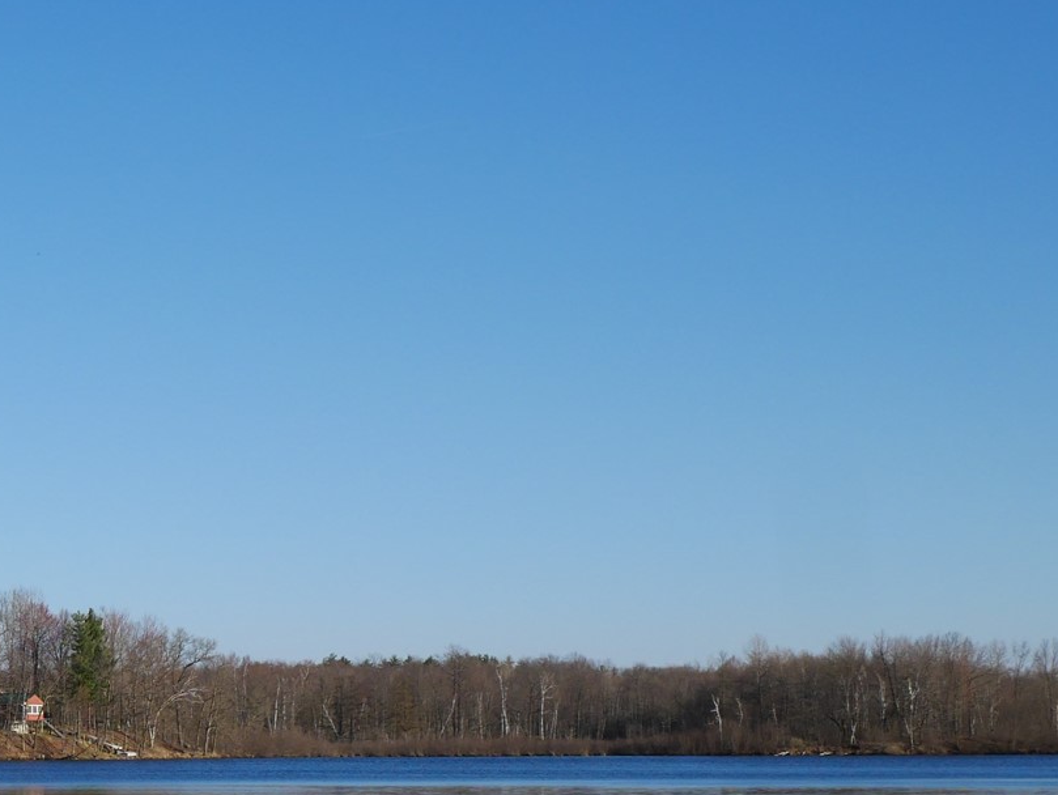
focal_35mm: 91
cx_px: -228
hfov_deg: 20.1
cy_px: 719
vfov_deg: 16.1
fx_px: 2783
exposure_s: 1/500
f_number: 8
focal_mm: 18
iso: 200
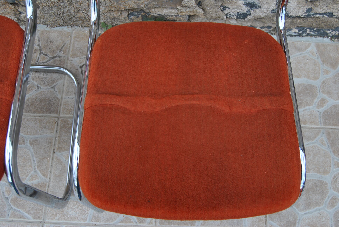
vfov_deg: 34.3
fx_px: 368
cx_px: 170
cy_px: 114
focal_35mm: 39
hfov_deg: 49.5
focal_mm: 26
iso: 100
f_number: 6.3
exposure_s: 1/160
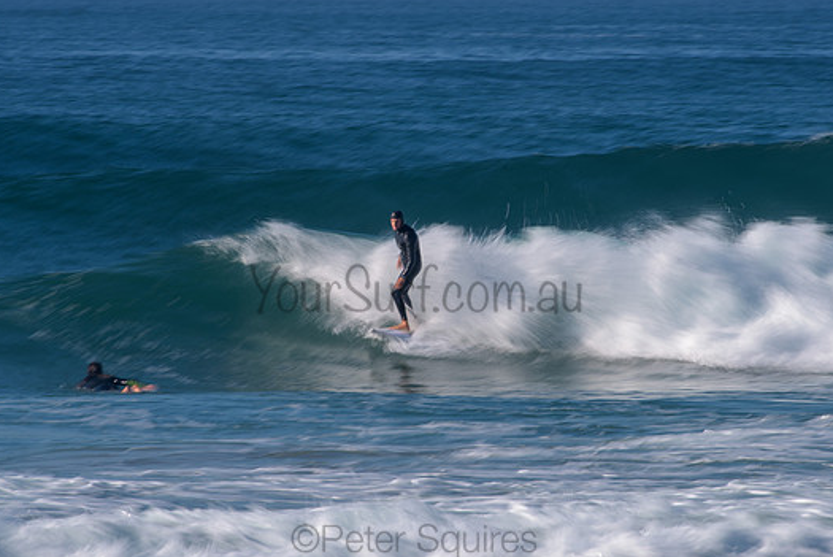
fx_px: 12783
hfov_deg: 3.7
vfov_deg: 2.5
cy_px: 275
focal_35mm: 552
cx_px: 414
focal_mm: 500
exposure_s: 1/13
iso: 31
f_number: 16
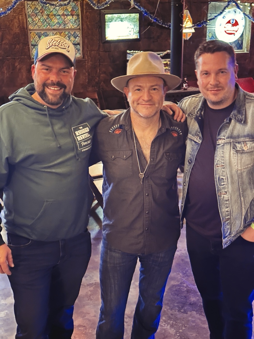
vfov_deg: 39.7
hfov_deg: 30.3
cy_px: 170
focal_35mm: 48
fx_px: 470
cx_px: 127
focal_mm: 6.86
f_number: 1.78
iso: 1000
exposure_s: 1/15
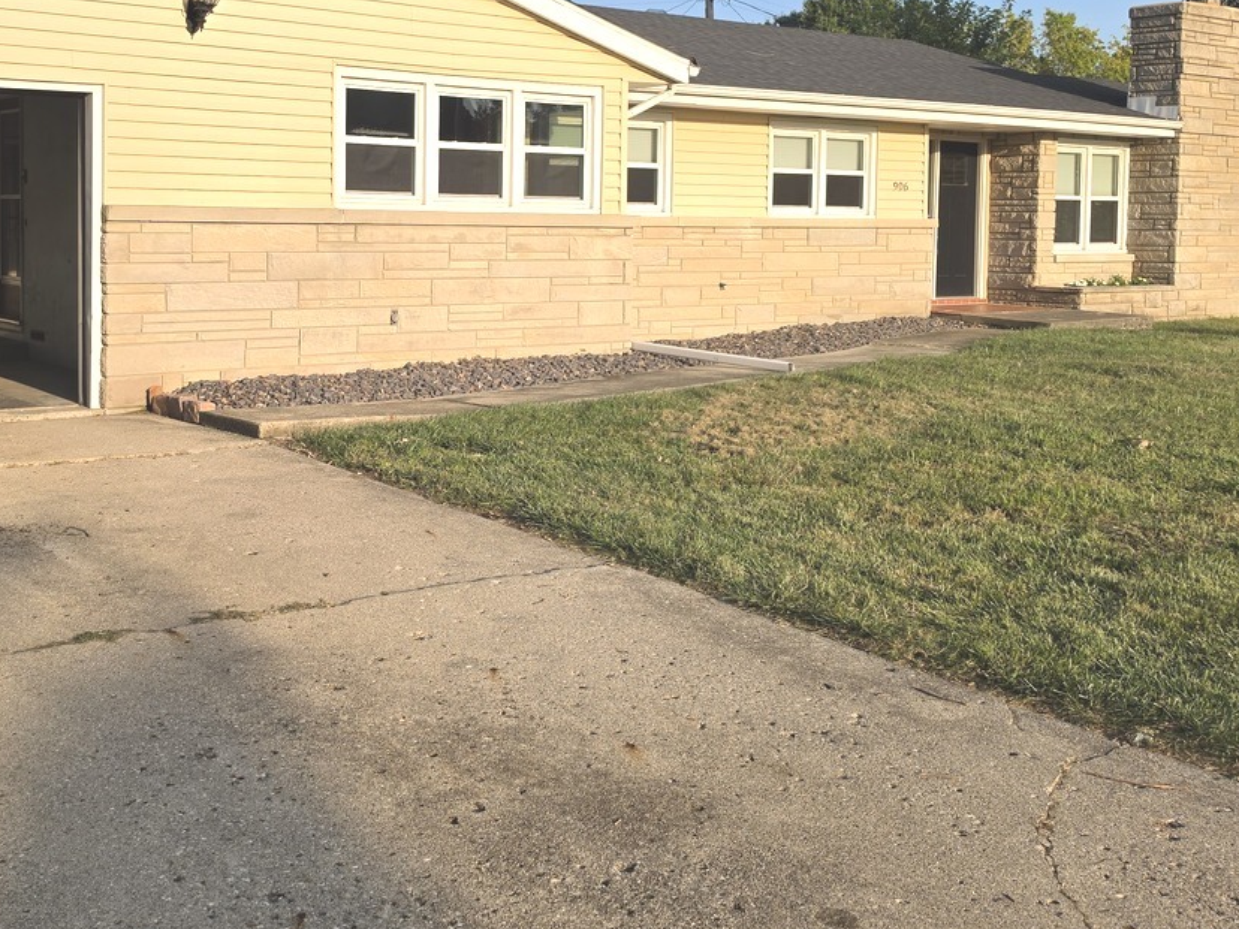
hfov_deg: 46.0
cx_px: 400
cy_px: 271
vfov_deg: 35.4
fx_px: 1432
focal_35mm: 40
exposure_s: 1/5955
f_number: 1.4
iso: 64
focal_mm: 6.5
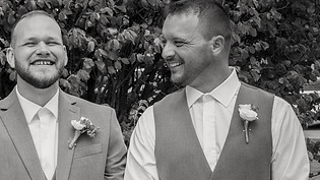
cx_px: 44
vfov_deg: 7.6
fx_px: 1348
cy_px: 116
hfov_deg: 13.4
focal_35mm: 159
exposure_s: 1/250
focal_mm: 55
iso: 200
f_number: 8
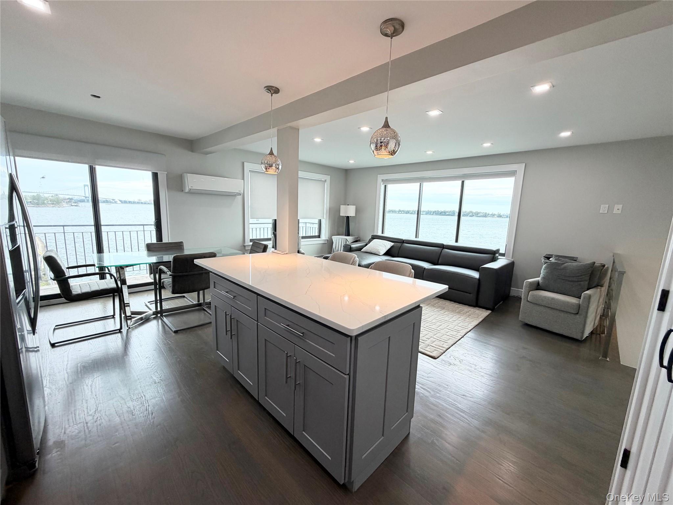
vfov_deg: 85.7
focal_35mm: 14
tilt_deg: -8.9
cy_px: 252
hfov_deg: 102.1
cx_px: 336
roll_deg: -1.5
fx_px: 272
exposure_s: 1/120
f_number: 2.2
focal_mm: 2.22
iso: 64
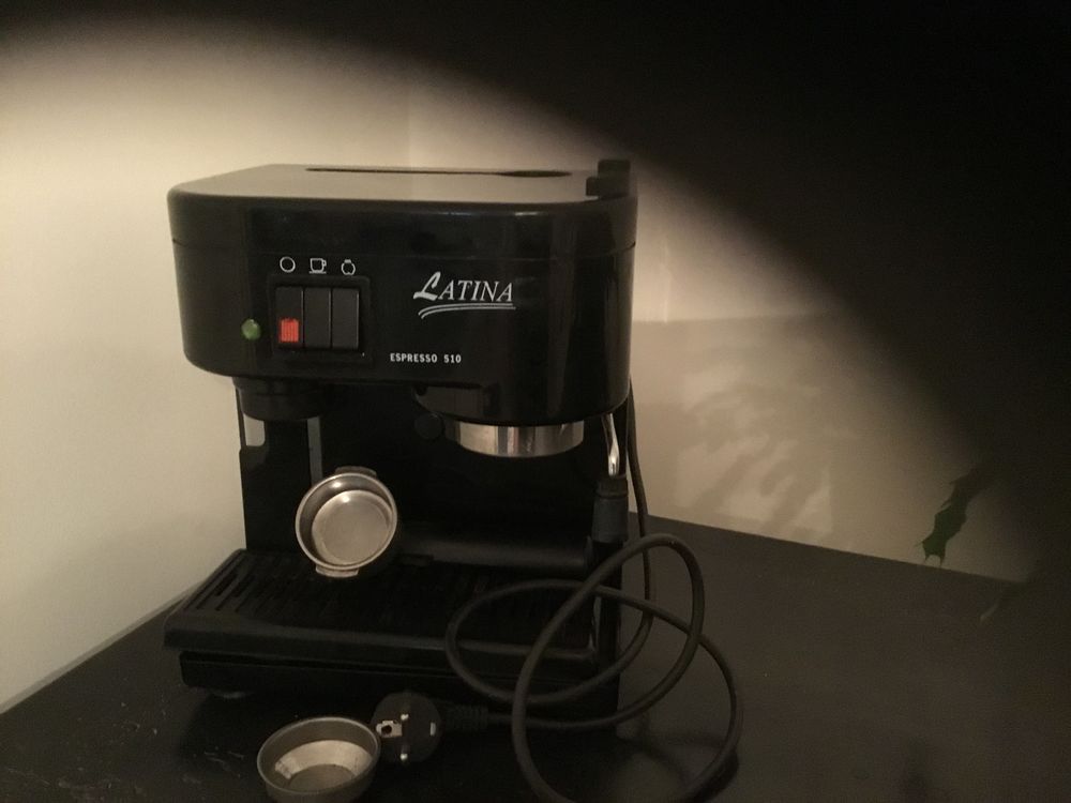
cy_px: 402
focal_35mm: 31
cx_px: 536
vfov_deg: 45.4
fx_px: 959
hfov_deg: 58.4
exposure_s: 1/17
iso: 640
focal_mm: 3.3
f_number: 2.4
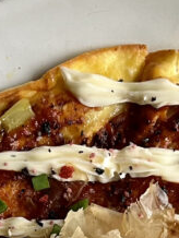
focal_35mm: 122
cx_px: 135
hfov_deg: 12.1
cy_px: 371
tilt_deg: -87.5
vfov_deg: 14.8
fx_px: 840
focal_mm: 5.7
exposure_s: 1/86
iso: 125
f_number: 1.5
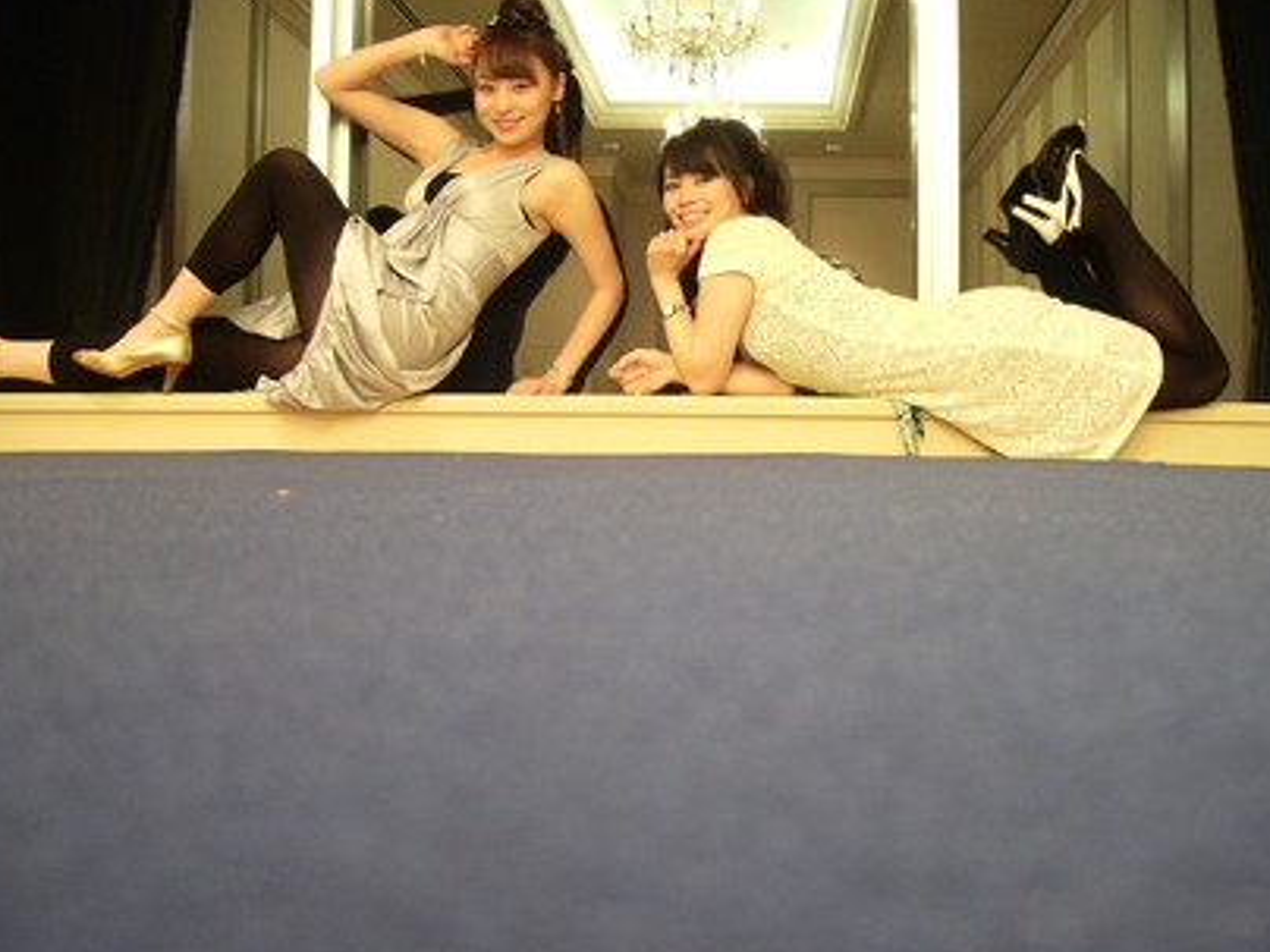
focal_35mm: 39
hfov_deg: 47.8
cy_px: 465
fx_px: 1431
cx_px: 670
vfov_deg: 36.8
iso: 200
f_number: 2.6
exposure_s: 1/6
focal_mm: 5.8
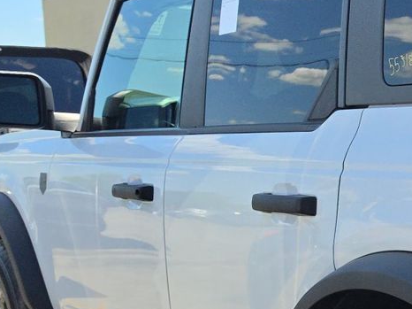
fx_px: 940
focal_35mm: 79
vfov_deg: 18.4
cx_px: 561
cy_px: 273
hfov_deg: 21.8
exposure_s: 1/6572
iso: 64
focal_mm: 6.5
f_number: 1.4
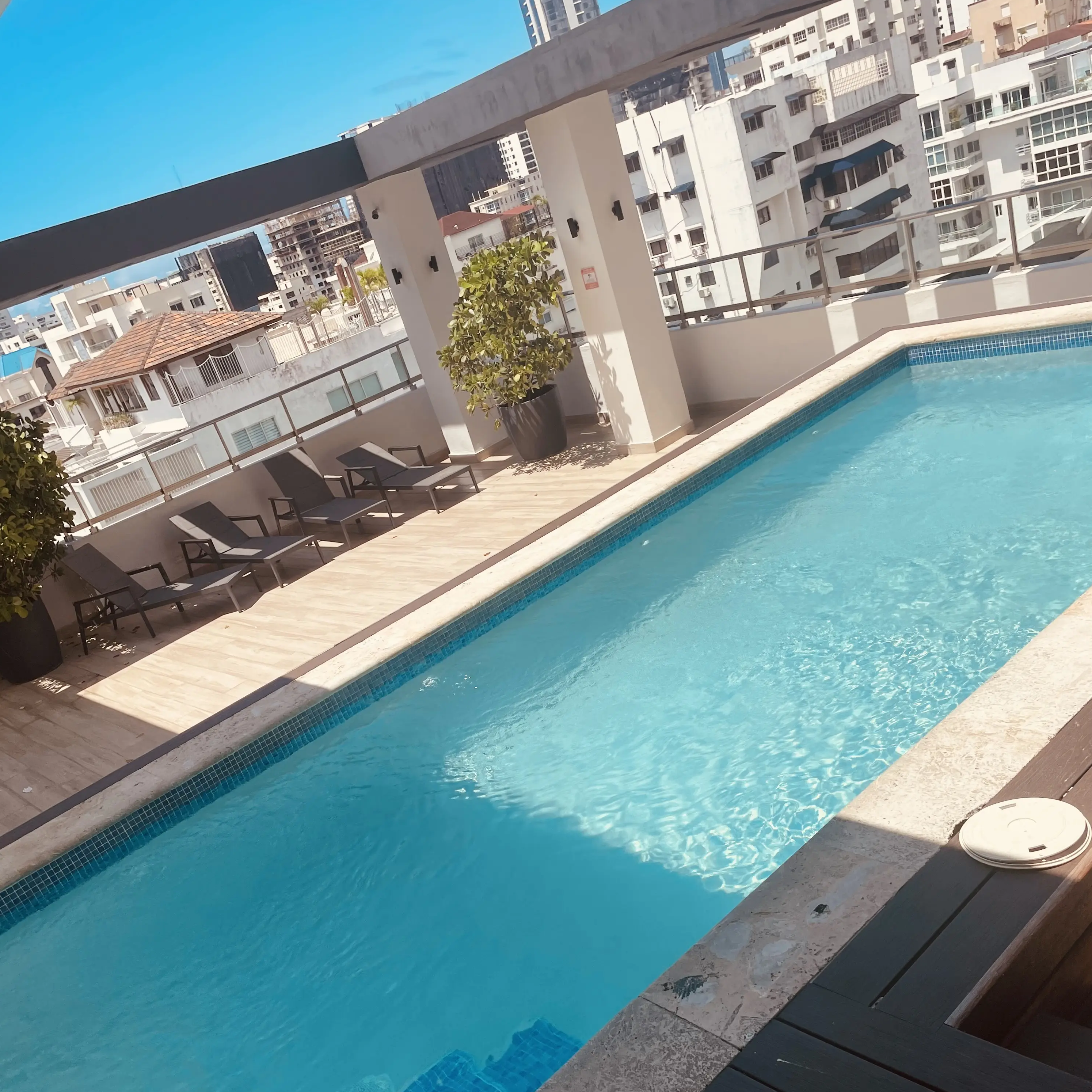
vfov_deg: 51.7
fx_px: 1106
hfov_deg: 52.5
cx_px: 543
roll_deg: +19.7
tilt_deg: -22.6
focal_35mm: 31
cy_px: 714
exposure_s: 1/4292
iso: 32
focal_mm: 4.2
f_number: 1.6
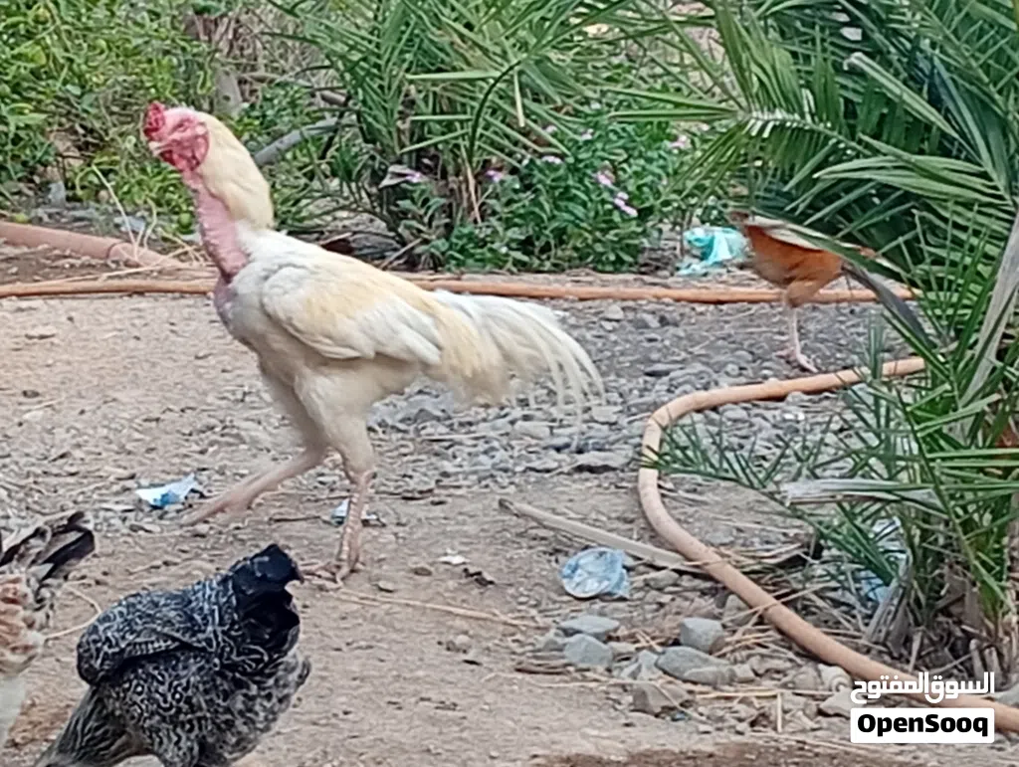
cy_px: 384
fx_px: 4127
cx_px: 510
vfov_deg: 10.6
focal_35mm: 140
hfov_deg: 14.1
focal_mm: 3.96
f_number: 1.8
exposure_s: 1/50
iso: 77
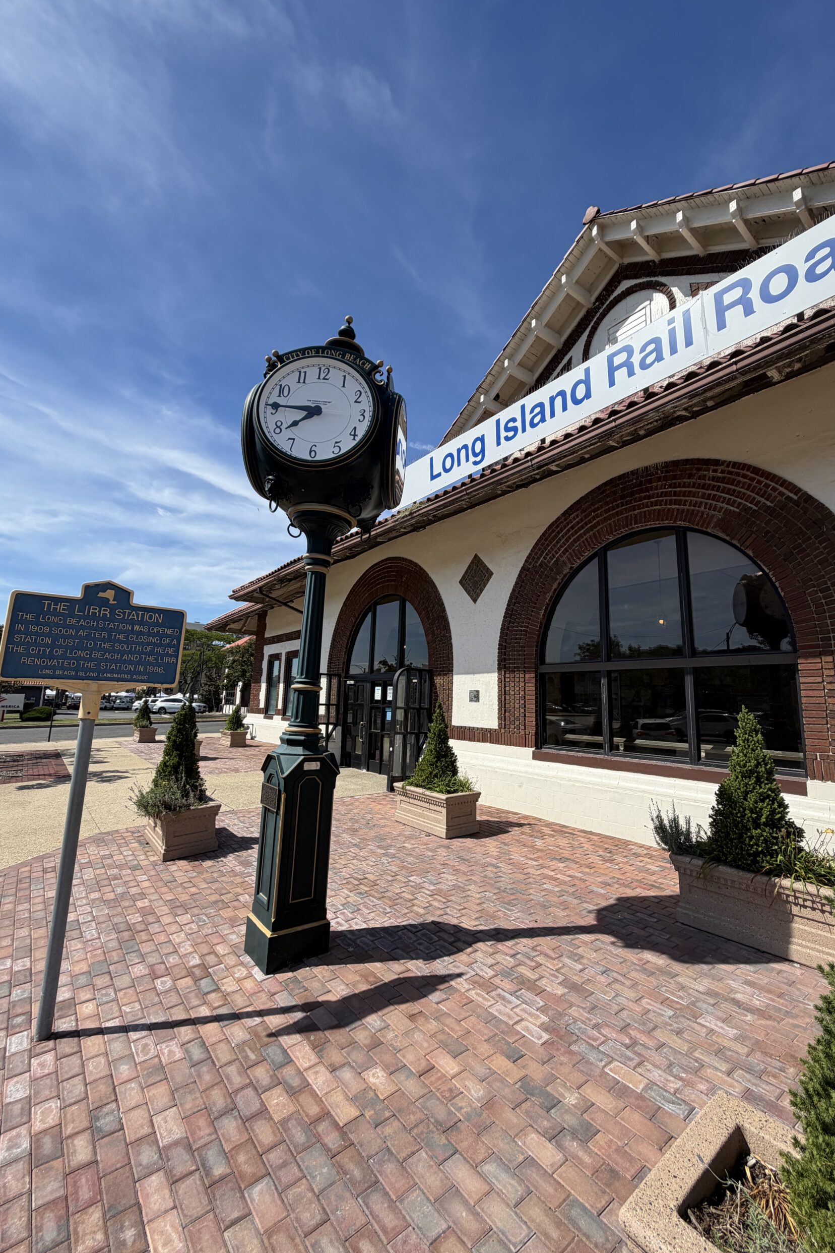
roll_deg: -1.4
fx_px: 522
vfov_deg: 100.4
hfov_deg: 77.2
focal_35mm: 15
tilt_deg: +11.3
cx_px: 452
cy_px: 617
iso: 20
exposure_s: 1/1017
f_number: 2.2
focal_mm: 2.22
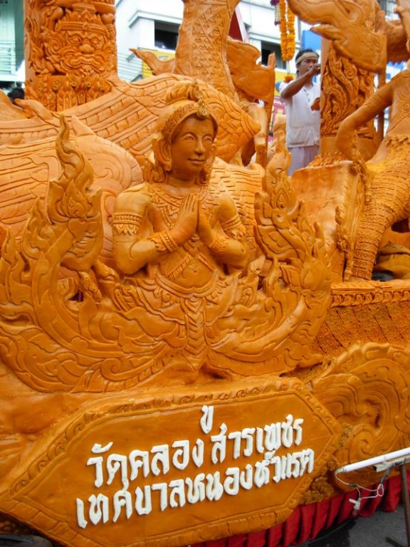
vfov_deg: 49.0
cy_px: 274
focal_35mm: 38
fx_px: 600
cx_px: 205
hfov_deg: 37.7
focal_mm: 6.3
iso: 79
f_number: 2.9
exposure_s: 1/85.4
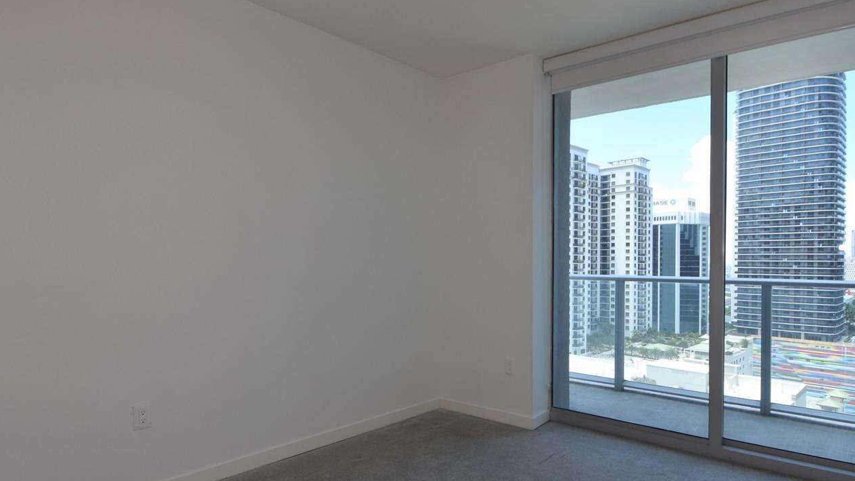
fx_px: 453
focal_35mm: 20
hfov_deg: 86.5
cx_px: 461
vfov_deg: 55.9
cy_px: 251
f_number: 5.6
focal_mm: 10
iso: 200
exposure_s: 1/125
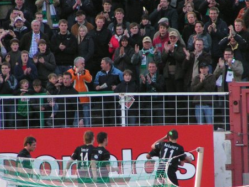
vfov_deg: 2.2
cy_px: 116
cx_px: 116
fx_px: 4847
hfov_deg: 2.9
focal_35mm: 674
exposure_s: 1/200
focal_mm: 58
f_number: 3.5
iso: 200
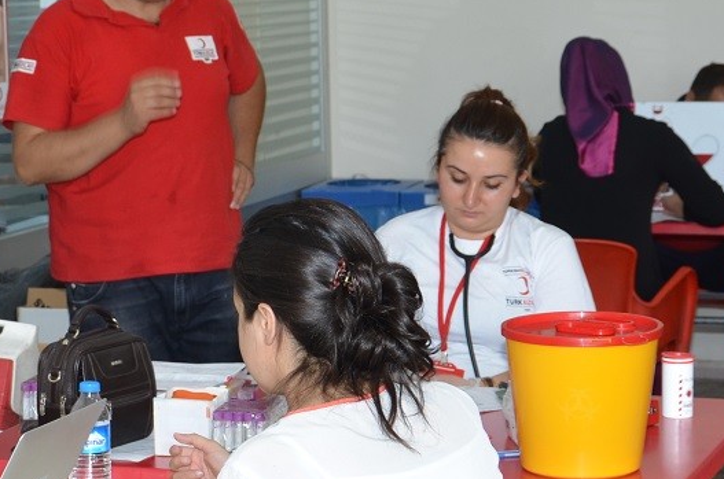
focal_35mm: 128
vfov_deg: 10.6
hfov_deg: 16.0
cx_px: 227
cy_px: 345
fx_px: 2569
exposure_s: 1/60
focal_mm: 30
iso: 320
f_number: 4.2
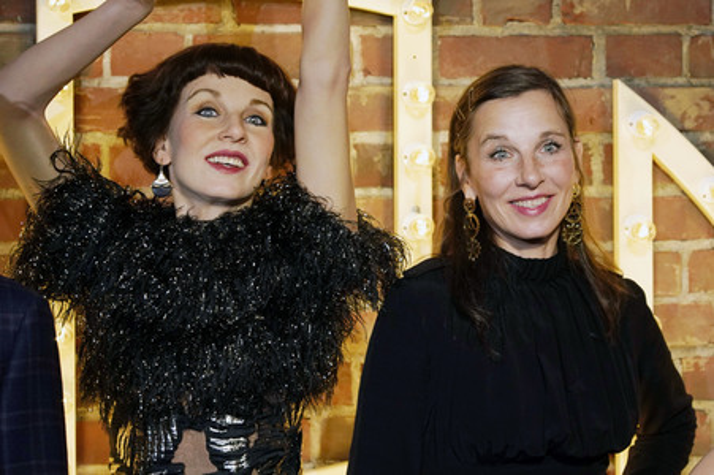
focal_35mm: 127
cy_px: 238
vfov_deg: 10.8
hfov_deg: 16.1
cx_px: 357
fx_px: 2517
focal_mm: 127
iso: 2000
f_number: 5
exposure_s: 1/100
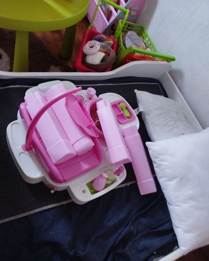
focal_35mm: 26
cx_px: 104
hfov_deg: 54.9
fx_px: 201
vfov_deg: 65.9
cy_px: 120
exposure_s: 1/17
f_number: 1.7
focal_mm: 5.31
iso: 500
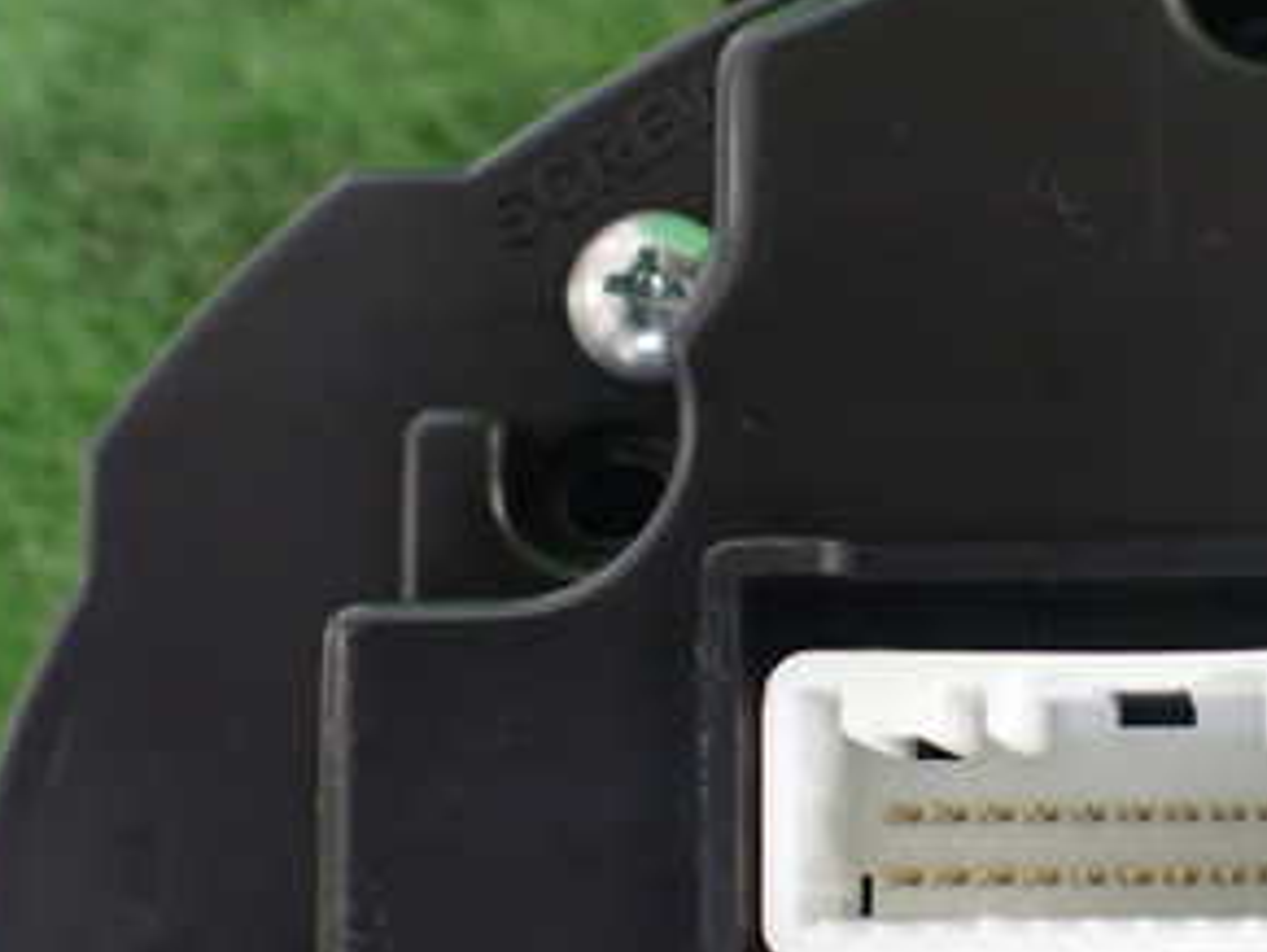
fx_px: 2271
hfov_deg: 30.0
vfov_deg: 23.4
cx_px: 1110
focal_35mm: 62
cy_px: 721
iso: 800
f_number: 2.3
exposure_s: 1/125
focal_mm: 5.4
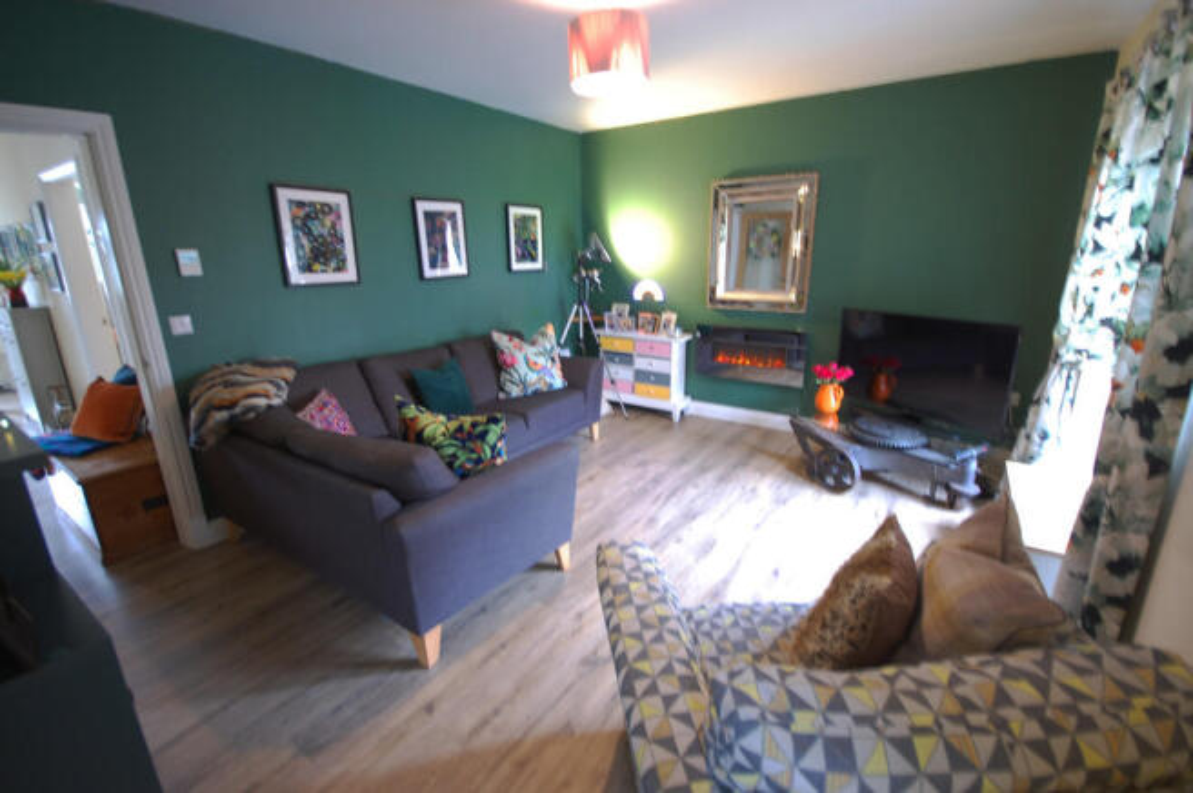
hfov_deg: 81.3
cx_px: 596
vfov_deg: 59.4
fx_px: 695
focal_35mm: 21
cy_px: 396
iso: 200
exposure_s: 1/1.3
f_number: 5
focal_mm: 14
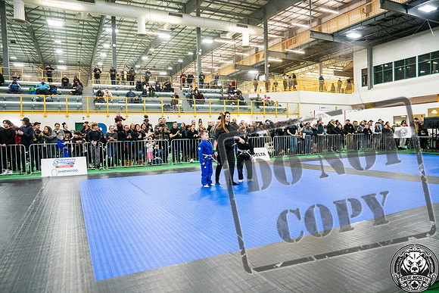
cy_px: 146
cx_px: 220
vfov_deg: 53.2
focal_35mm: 24
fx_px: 293
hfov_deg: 73.7
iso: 6400
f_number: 4.5
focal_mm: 24
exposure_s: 1/400
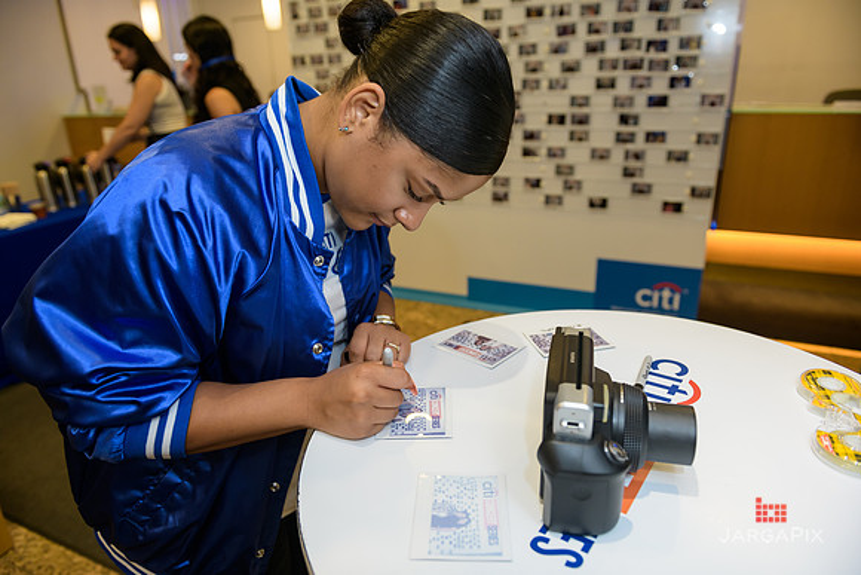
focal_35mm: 24
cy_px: 288
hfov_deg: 73.7
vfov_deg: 53.2
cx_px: 430
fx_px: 574
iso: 400
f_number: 3.2
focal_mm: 24
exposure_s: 1/125
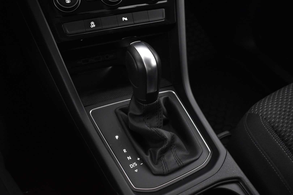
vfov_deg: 40.0
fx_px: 269
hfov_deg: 57.2
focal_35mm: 33
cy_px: 98
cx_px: 146
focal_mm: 22
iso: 3200
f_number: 3.8
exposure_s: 1/30
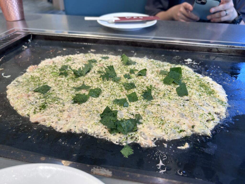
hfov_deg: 67.3
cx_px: 122
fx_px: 184
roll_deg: -0.6
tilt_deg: -34.3
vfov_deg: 53.1
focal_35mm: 26
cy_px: 92
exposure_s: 1/176
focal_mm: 5.7
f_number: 1.5
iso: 40
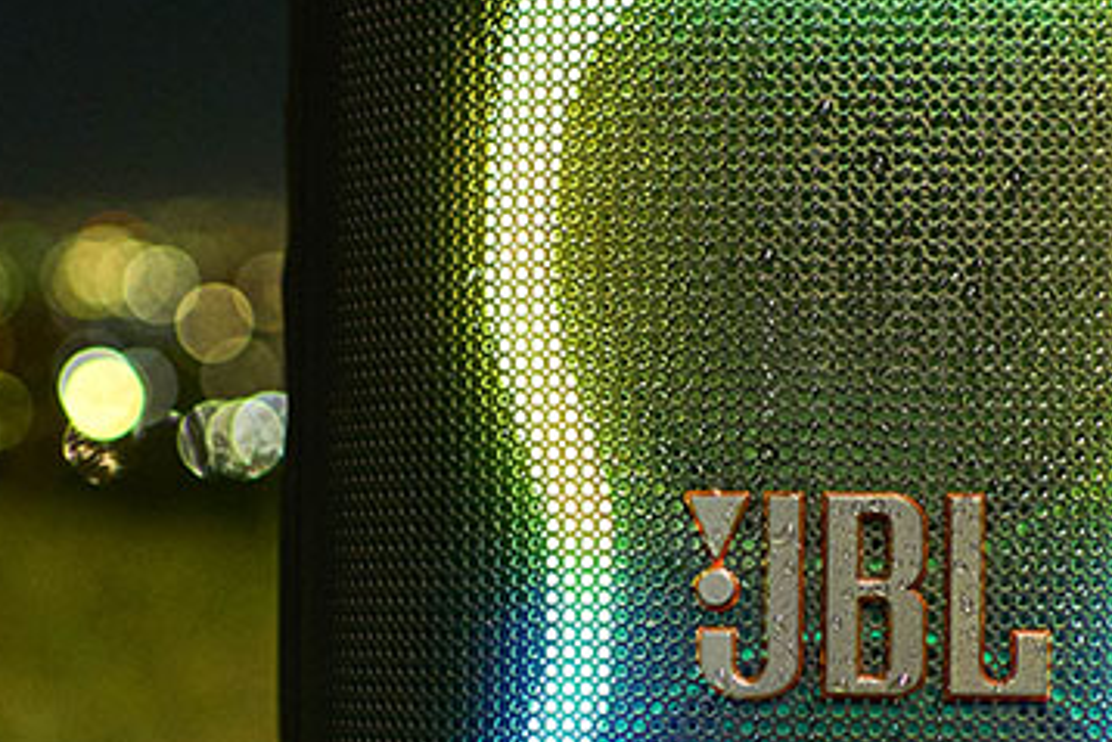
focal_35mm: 125
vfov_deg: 10.9
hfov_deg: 16.4
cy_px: 573
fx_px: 3862
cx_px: 599
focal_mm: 35
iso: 1600
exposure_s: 1/160
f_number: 1.8
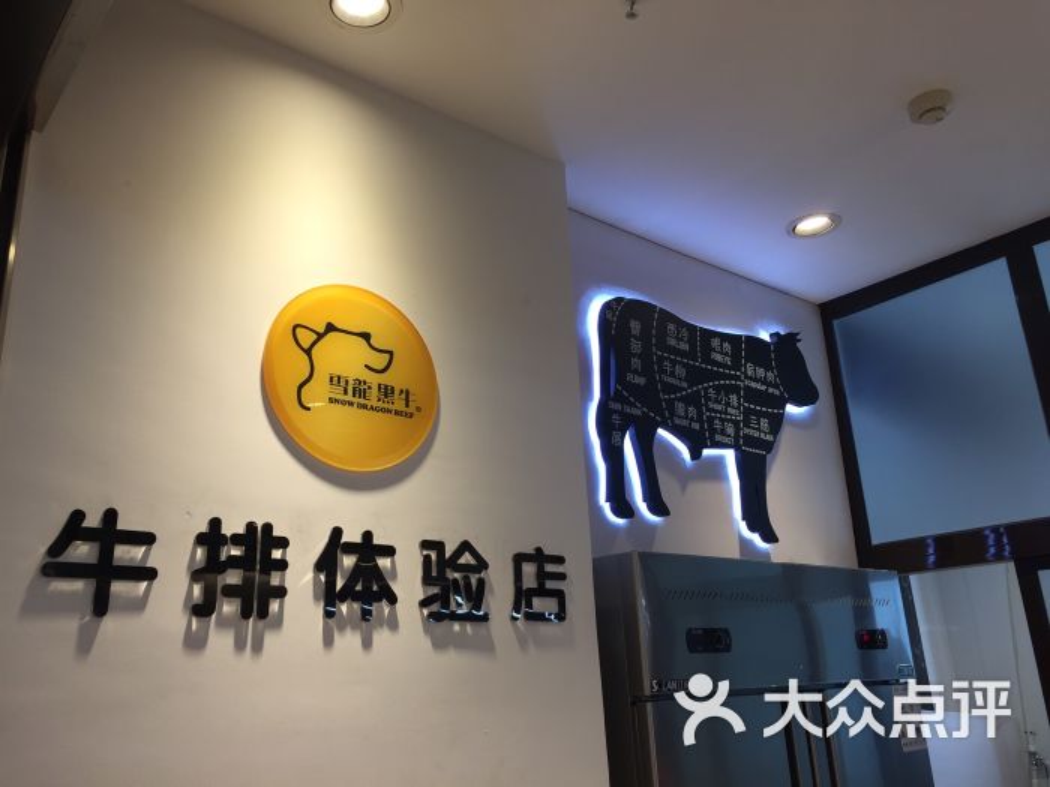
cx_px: 525
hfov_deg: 61.7
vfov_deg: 48.2
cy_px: 394
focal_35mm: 29
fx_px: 880
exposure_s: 1/50
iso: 40
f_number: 2.2
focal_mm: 4.15
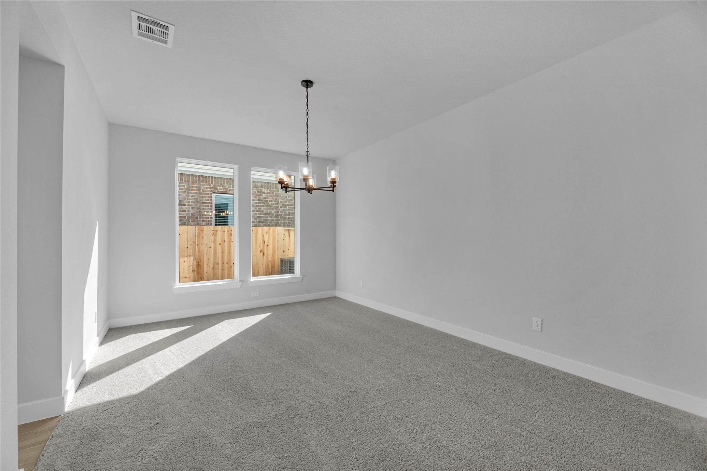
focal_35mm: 14
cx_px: 354
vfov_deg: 81.2
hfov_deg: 104.2
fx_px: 275
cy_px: 236
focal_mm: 14
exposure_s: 1/15
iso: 250
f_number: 9
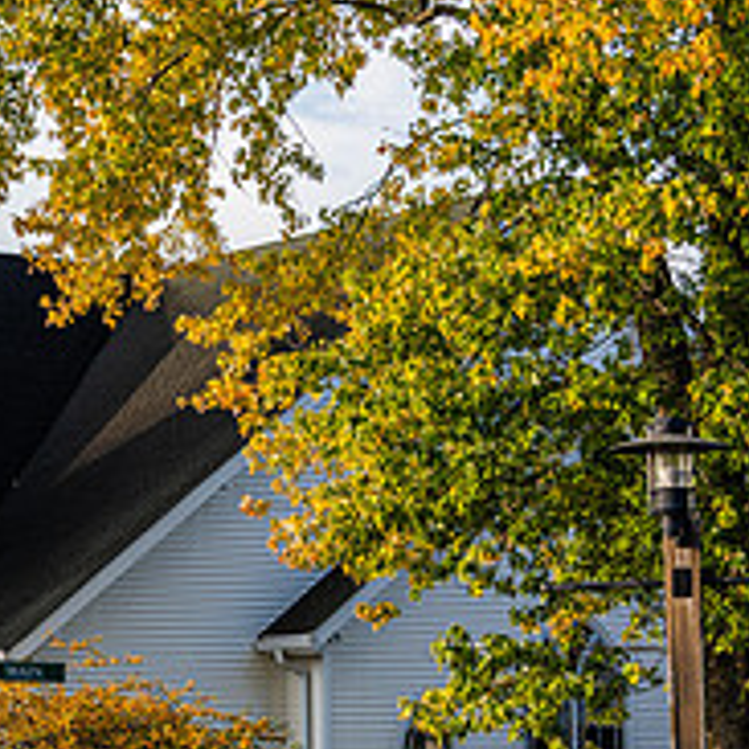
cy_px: 559
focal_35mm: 135
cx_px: -53
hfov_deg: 12.7
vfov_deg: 12.9
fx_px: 3305
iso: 140
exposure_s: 1/160
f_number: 8
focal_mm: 50
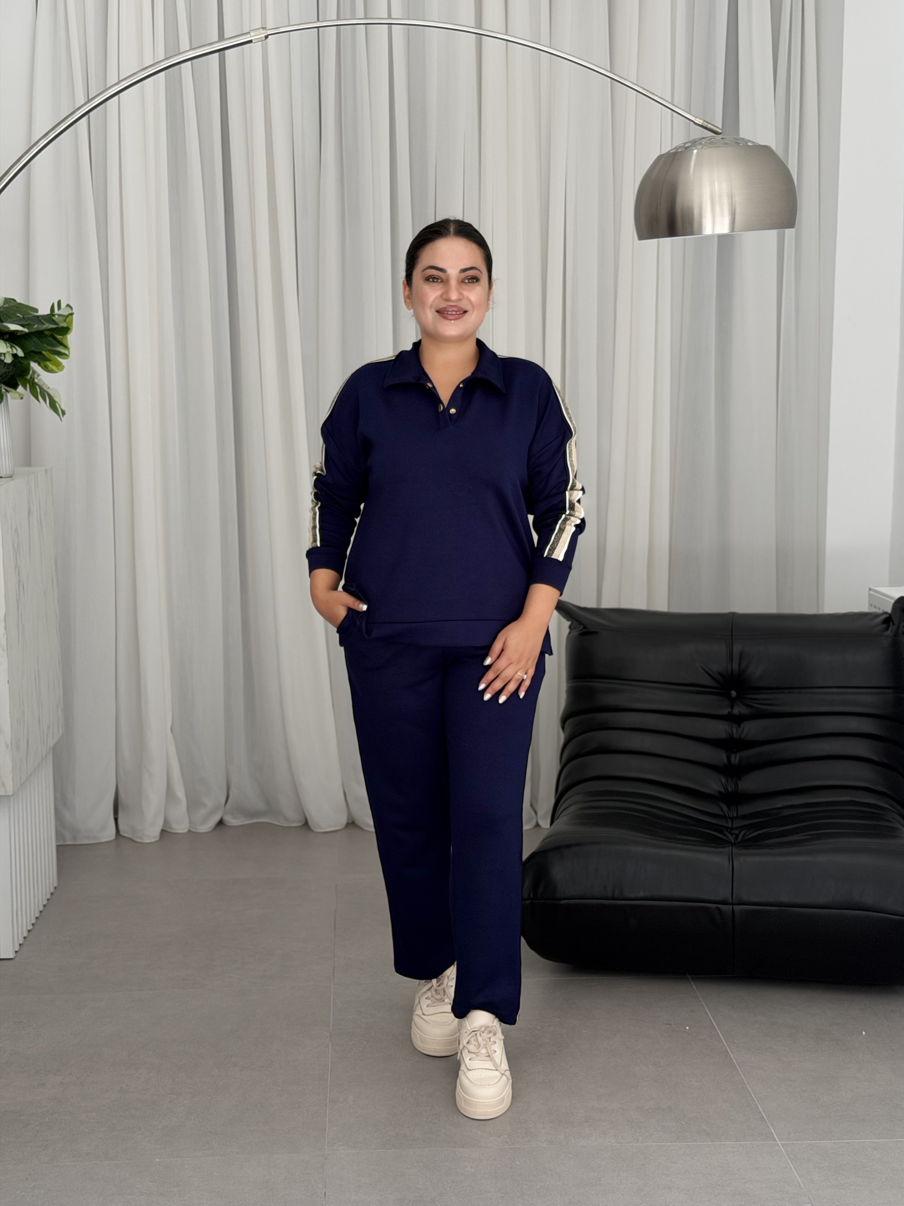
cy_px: 603
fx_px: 1671
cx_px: 452
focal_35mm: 48
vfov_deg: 39.7
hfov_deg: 30.3
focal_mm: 6.76
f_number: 1.78
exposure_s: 1/400
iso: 64
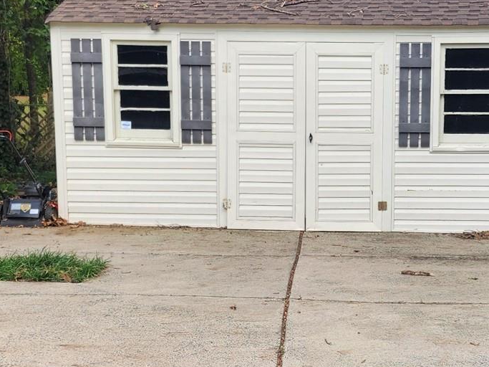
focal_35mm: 69
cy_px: 190
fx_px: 975
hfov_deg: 28.0
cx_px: 319
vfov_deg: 21.3
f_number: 1.8
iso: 32
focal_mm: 5.54
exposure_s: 1/120
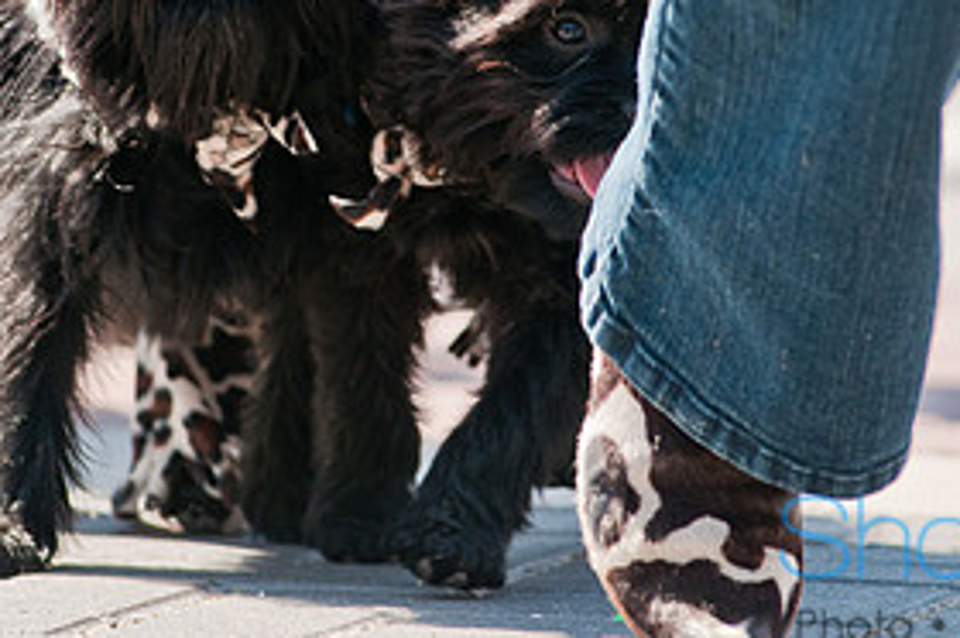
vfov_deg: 2.4
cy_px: 53
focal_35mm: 575
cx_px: 333
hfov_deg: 3.6
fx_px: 15316
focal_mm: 185
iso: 200
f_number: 4
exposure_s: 1/640
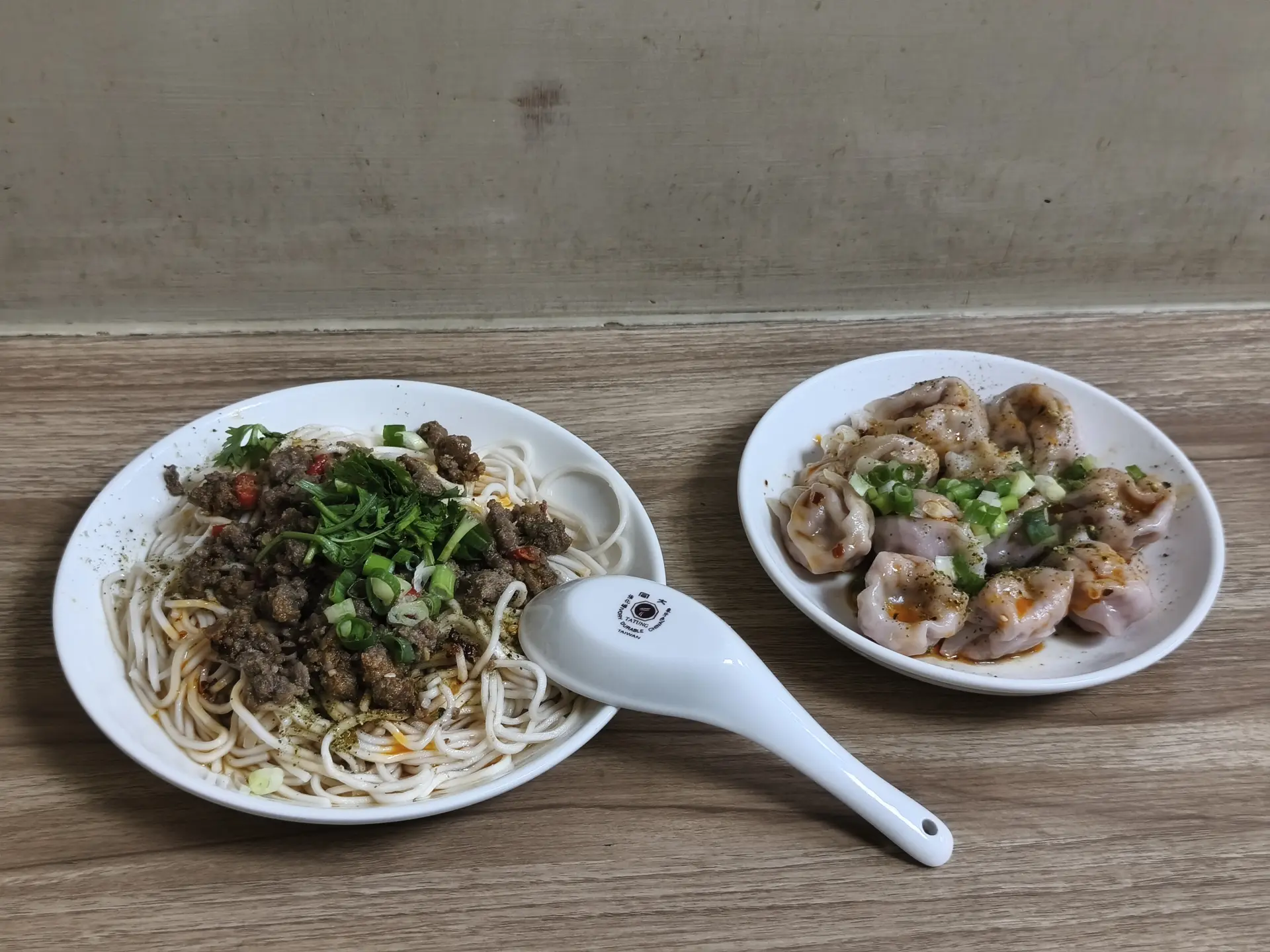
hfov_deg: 41.2
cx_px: 635
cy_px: 476
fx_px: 1688
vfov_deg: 31.5
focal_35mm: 46
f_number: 1.65
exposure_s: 1/120
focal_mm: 6.18
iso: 400
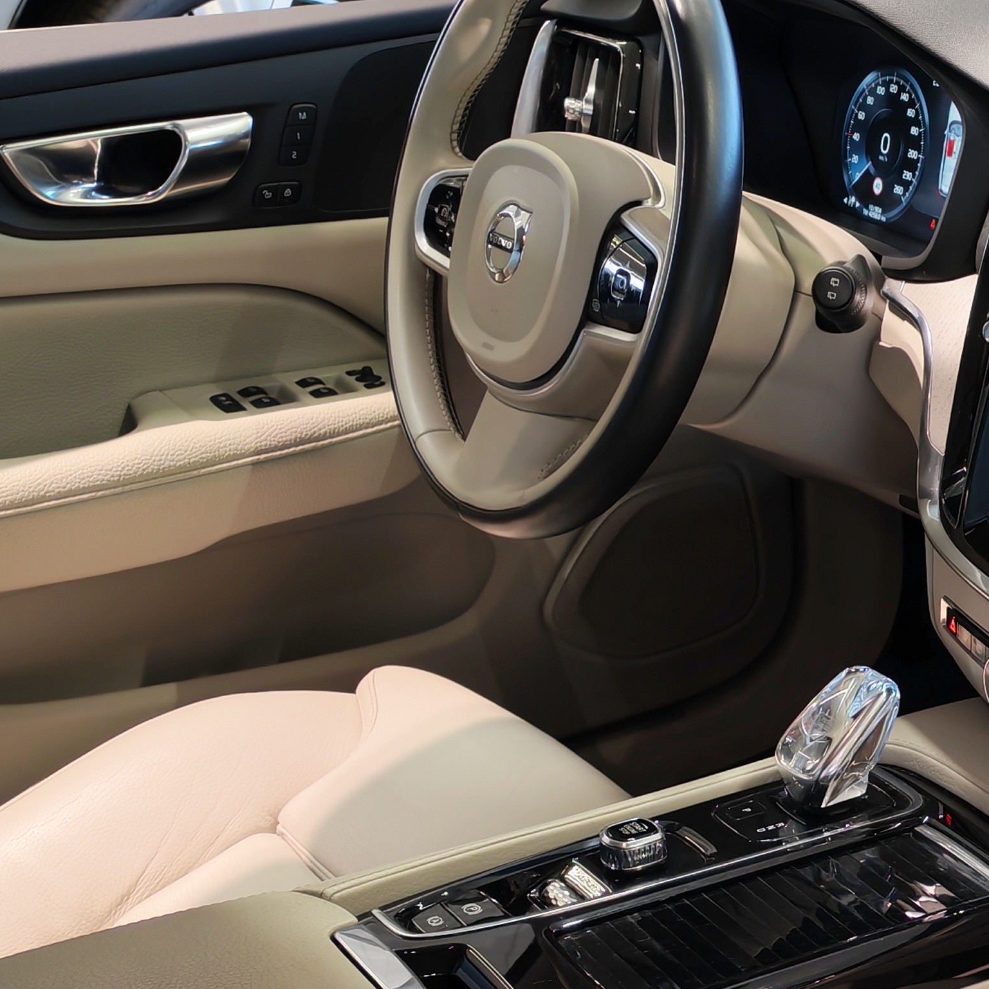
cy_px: 827
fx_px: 2360
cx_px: 1032
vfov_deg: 23.2
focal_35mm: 73
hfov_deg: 22.6
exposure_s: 1/100
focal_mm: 6.12
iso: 328
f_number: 1.9
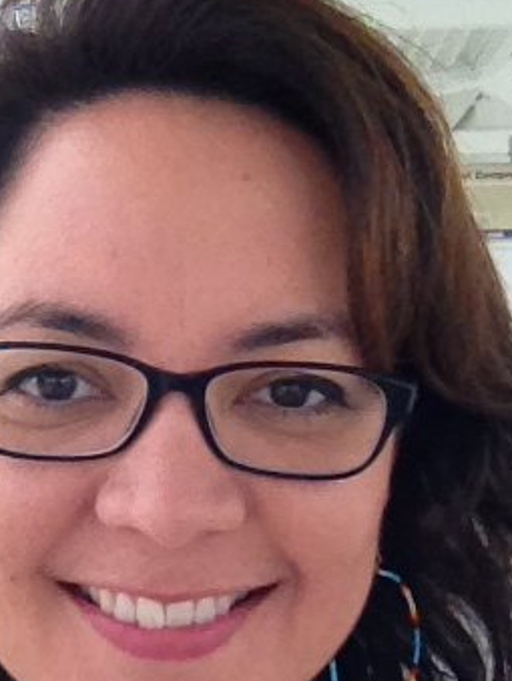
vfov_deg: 29.0
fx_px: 1299
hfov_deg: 22.1
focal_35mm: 66
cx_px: 139
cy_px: 486
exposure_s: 1/1062
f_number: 2.4
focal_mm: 1.85
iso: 250
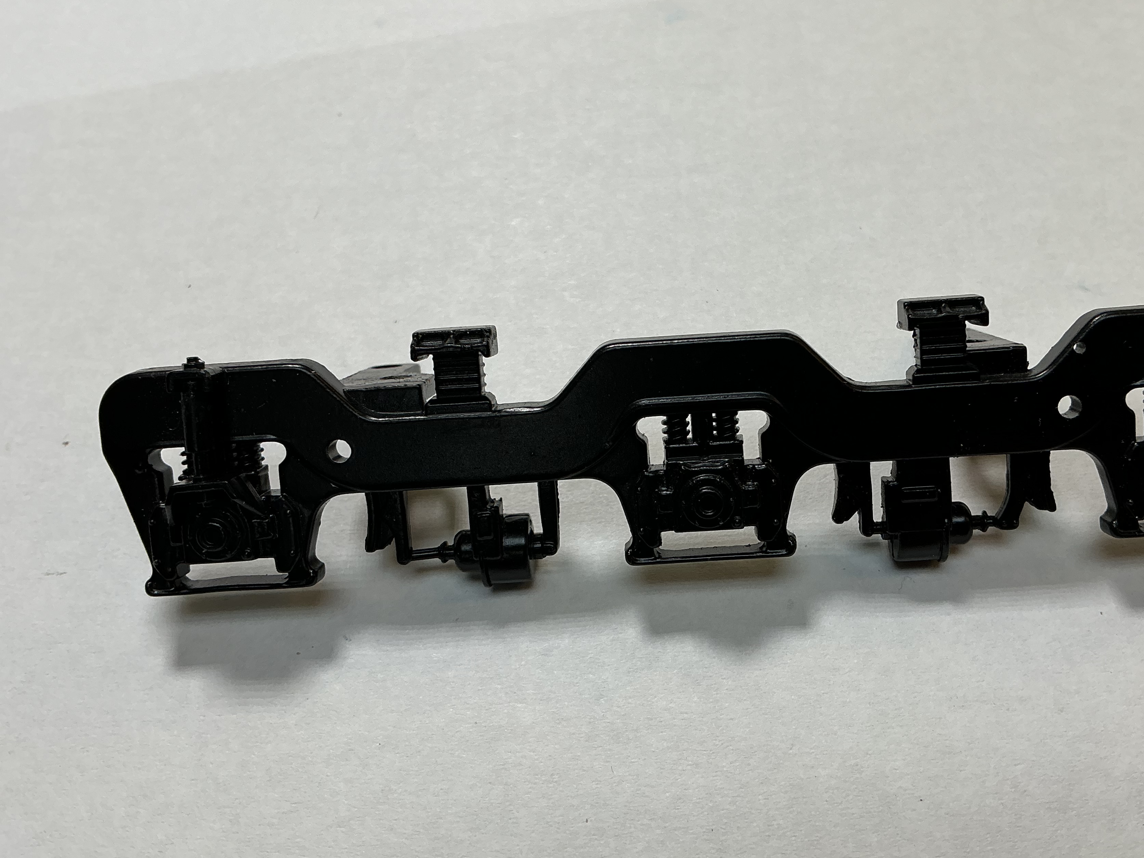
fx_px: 1157
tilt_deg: -58.1
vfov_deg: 40.7
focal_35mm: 35
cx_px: 663
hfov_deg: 52.4
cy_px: 384
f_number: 1.8
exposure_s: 1/151
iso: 20
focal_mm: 3
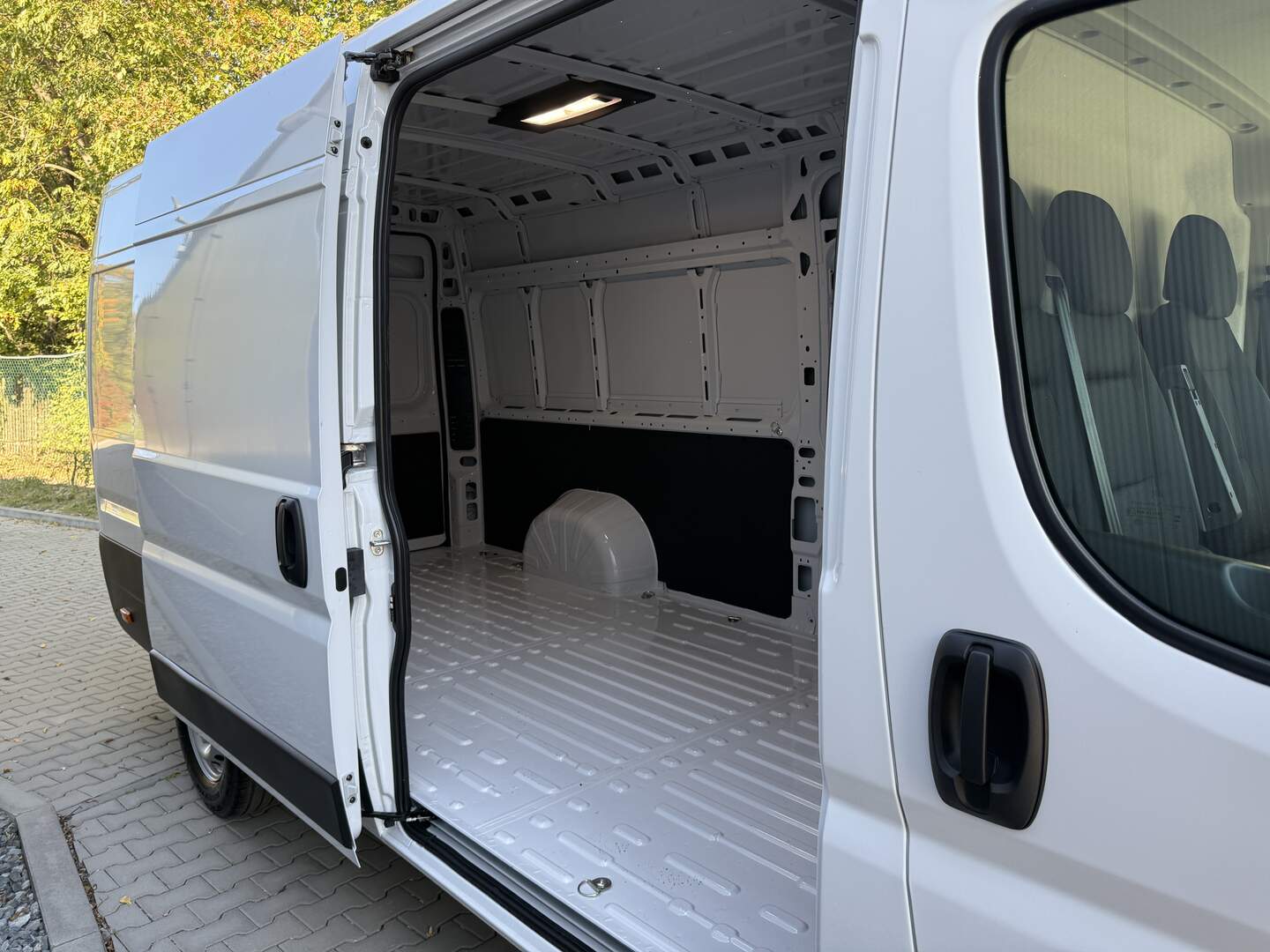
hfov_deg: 71.6
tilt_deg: -3.3
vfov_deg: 56.8
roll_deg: +1.4
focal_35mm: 24
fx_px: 881
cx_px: 635
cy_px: 476
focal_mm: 6.76
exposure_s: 1/368
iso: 100
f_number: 1.78
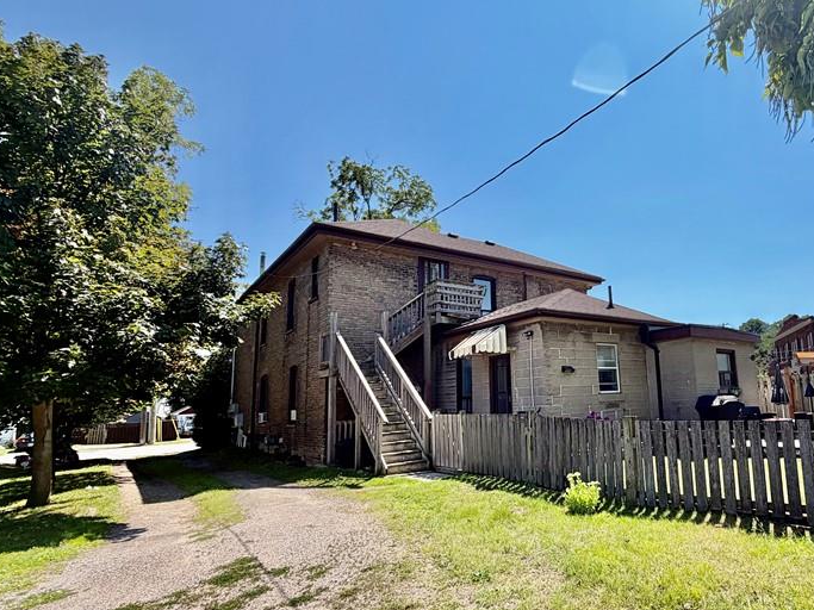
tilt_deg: +8.6
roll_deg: +1.7
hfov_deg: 76.0
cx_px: 555
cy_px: 323
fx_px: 494
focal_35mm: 21
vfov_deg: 63.4
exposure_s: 1/914
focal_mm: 2.22
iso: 20
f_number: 2.2
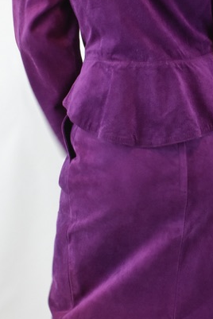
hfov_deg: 14.7
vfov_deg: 21.8
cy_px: 169
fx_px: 827
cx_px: 122
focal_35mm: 93
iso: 1600
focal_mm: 23
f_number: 16
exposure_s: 1/25
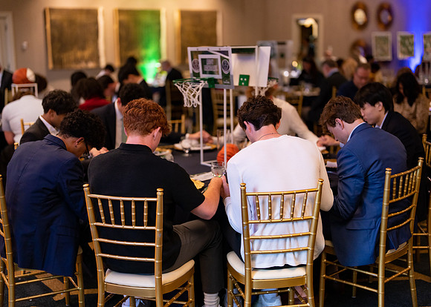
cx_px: 216
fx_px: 641
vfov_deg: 27.0
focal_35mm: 52
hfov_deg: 37.2
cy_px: 154
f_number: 1.2
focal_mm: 50
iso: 1250
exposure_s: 1/320
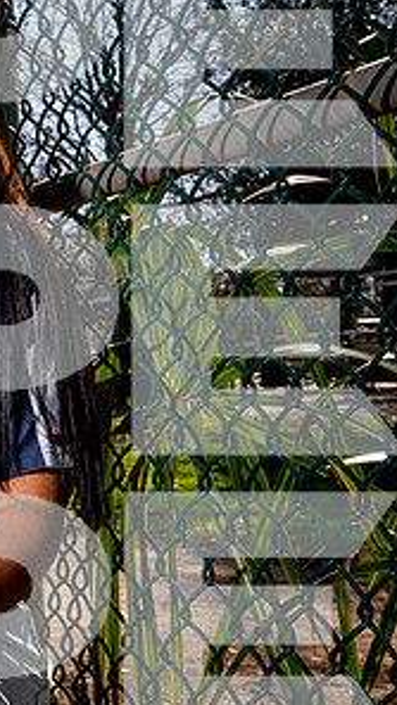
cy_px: 331
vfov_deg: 30.1
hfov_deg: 15.8
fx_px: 1310
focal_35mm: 70
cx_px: -200
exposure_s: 1/125
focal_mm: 34
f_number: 13
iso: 200
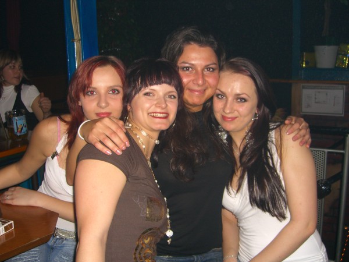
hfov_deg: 49.0
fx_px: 383
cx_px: 174
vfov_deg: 37.7
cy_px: 131
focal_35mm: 38
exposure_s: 1/60
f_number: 2.8
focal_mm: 7.9
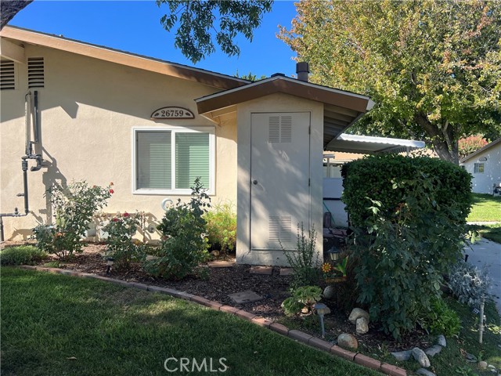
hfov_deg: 67.3
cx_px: 250
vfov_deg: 53.1
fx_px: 376
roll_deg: -0.2
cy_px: 188
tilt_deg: -1.8
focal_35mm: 26
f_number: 1.5
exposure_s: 1/2083
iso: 50
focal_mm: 5.7
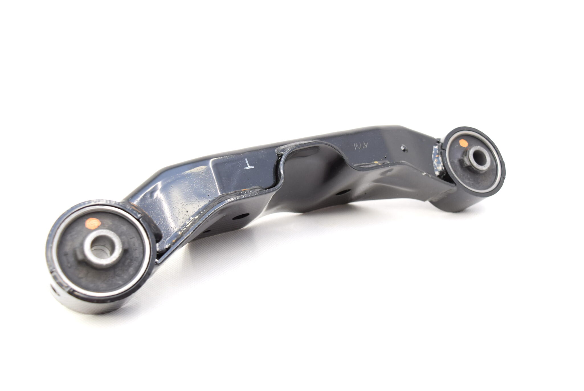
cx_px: 292
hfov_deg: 51.3
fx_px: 609
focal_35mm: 38
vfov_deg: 35.5
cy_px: 196
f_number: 5
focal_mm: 25
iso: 400
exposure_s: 1/100
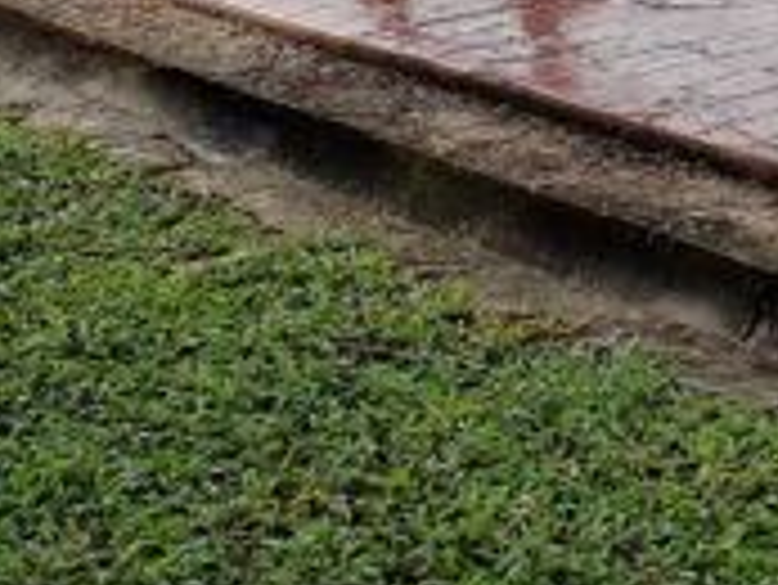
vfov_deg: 11.4
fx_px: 2699
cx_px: 1219
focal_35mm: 120
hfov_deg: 15.0
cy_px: -486
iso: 50
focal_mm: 4.3
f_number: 2.4
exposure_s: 1/1132
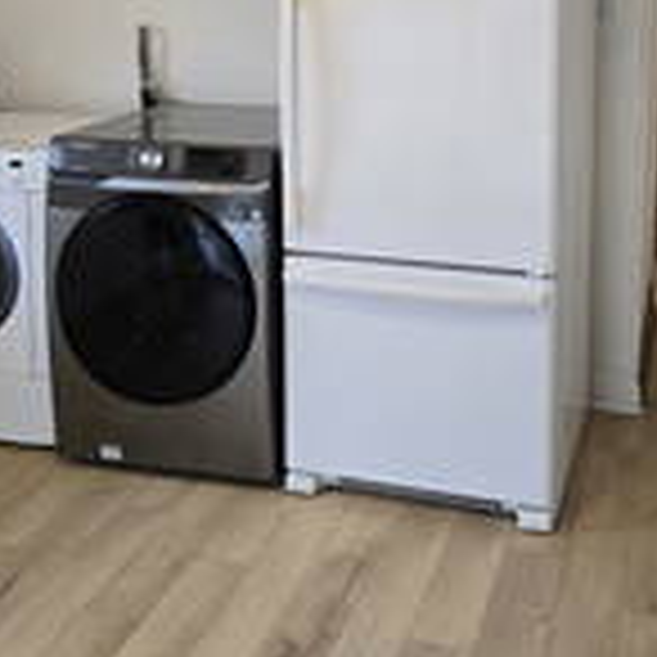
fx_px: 1074
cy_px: 94
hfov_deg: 33.9
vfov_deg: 32.7
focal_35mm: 50
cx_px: 396
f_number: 1.8
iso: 200
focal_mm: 5.4
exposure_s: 1/120
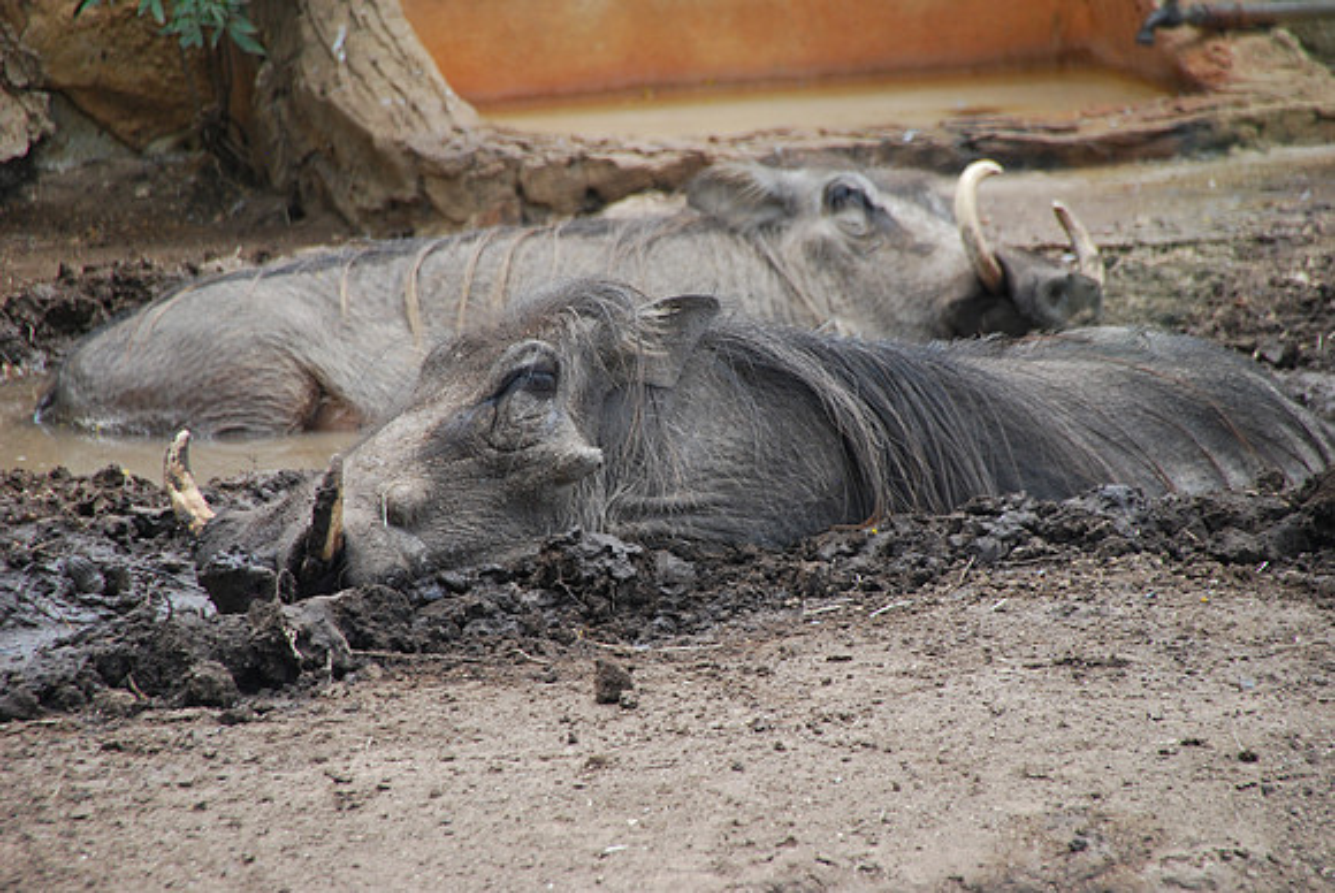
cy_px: 446
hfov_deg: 5.1
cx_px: 668
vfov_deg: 3.4
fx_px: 15034
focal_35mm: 405
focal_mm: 270
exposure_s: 1/160
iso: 400
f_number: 6.3
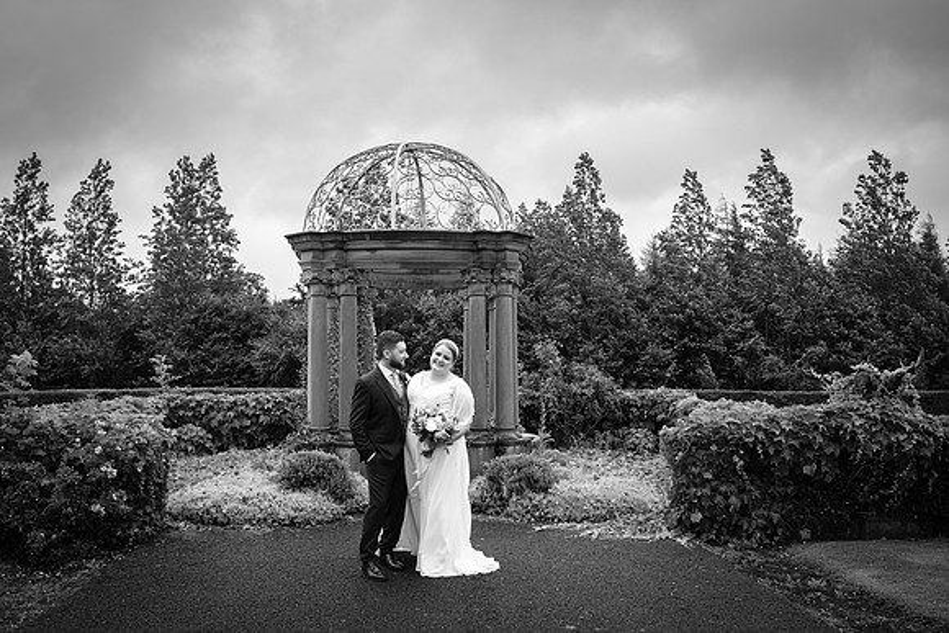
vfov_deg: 43.3
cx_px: 451
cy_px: 387
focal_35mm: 30
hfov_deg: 61.8
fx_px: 793
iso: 400
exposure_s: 1/500
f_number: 4
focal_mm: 16
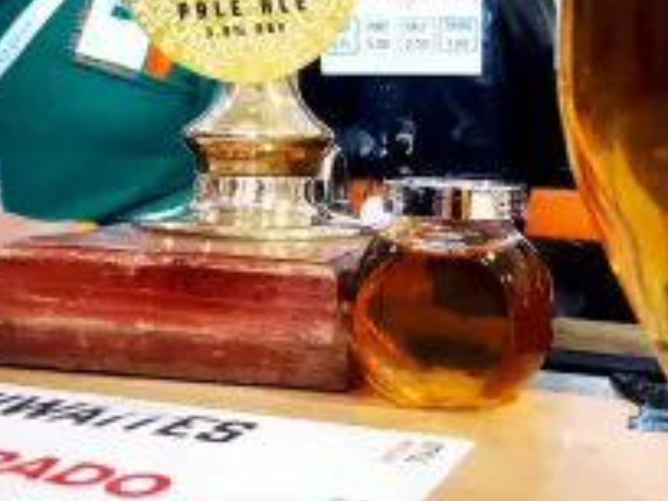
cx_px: 449
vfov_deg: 26.5
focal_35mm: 55
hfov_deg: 34.6
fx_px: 1061
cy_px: 180
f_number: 2
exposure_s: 1/25.1
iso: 652
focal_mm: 3.54
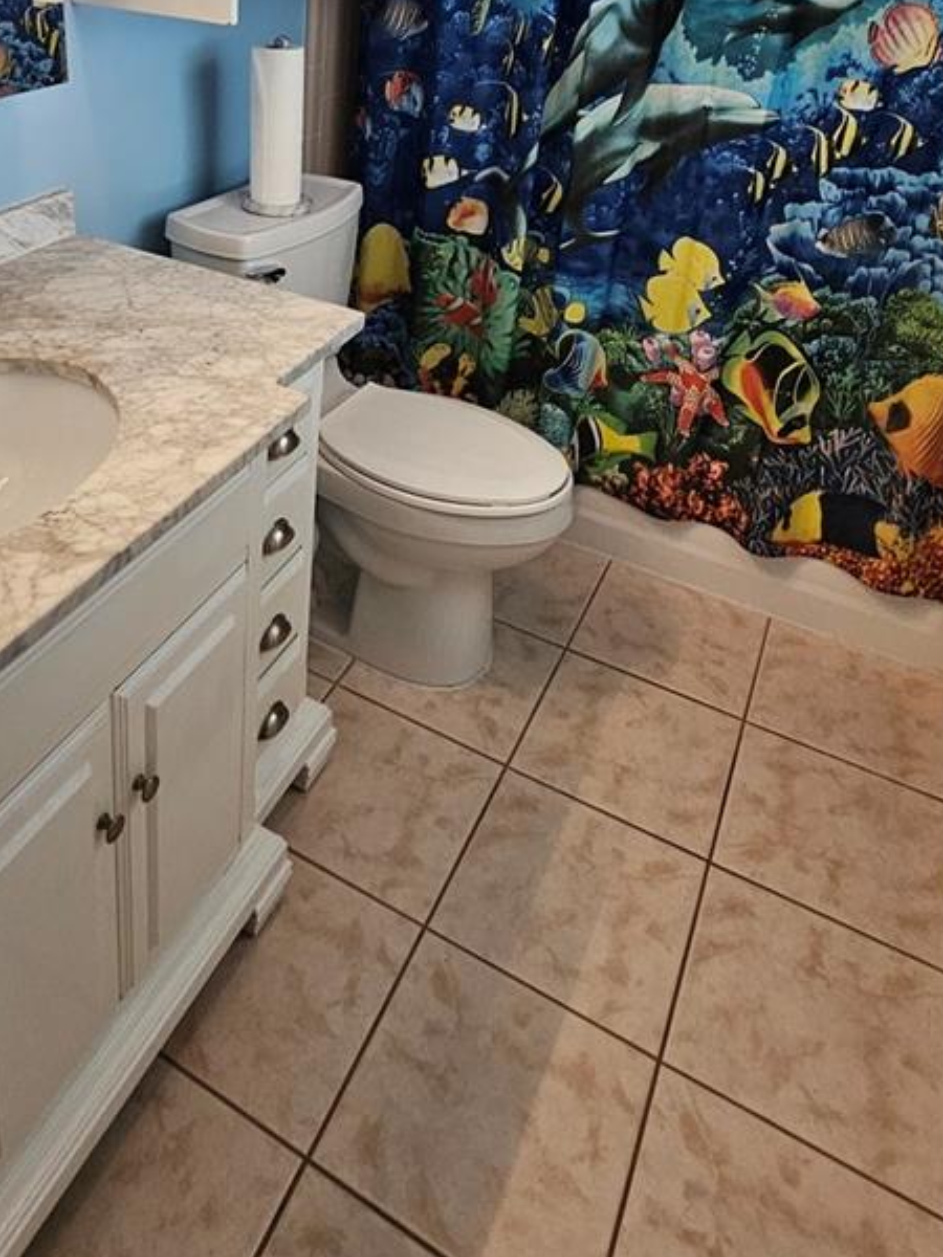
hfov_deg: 52.3
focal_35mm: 26
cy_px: 277
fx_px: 944
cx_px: 331
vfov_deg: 62.4
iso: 160
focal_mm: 2.2
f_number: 2.2
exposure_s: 1/60
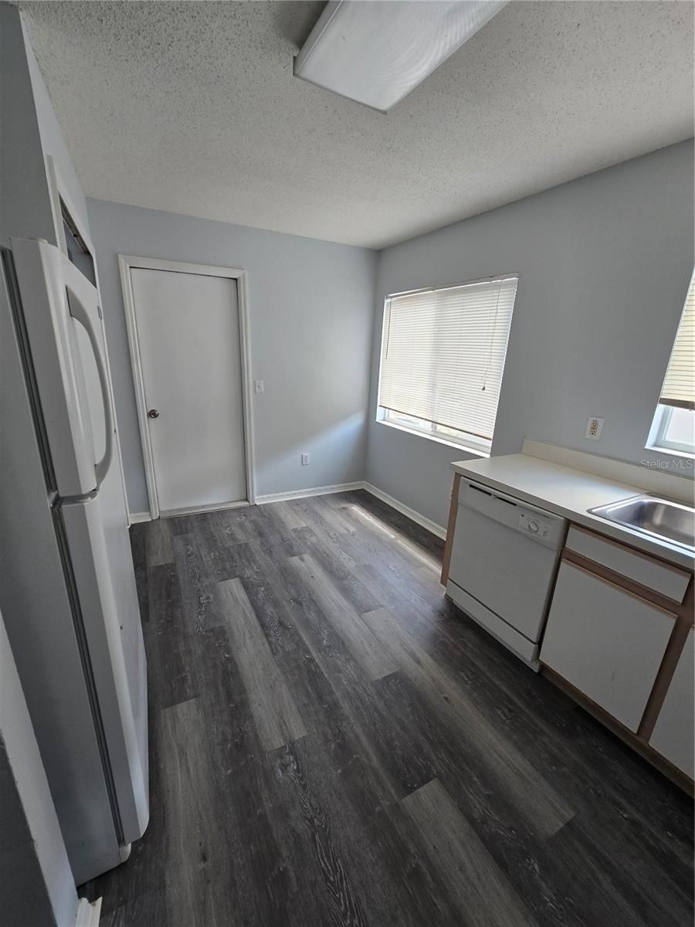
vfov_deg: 106.2
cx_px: 348
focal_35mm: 13
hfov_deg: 89.9
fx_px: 348
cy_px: 464
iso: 64
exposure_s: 1/60
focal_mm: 2.2
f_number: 2.2
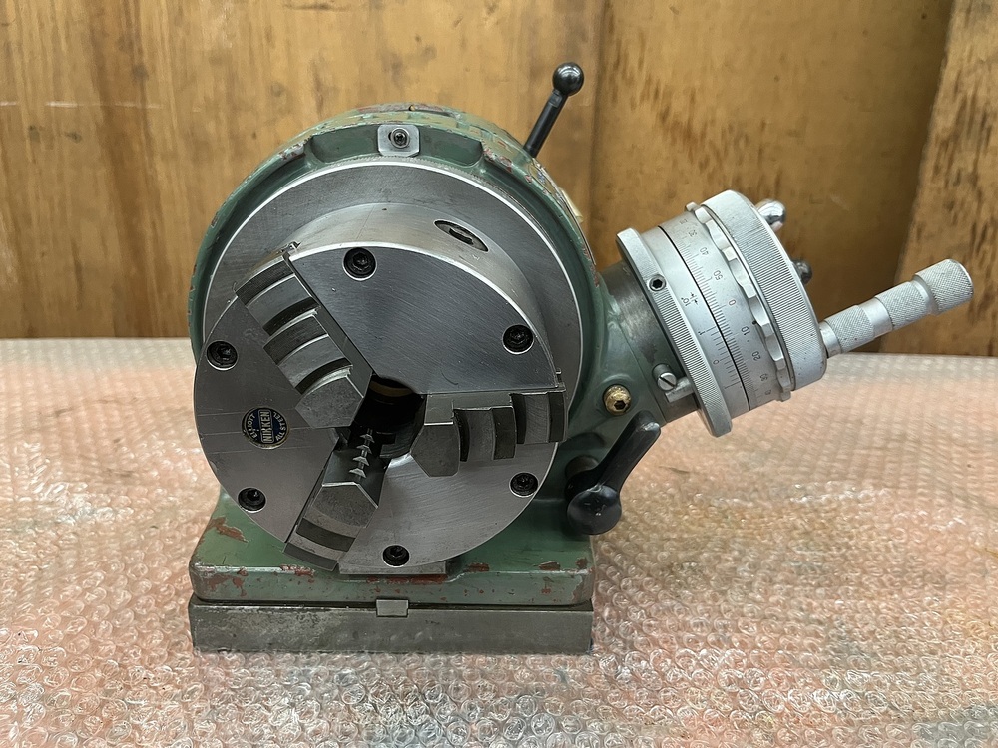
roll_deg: -1.4
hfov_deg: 67.3
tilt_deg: -25.5
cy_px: 374
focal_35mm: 26
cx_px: 499
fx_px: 750
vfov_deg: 53.1
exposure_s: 1/60
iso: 200
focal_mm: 5.1
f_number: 1.6
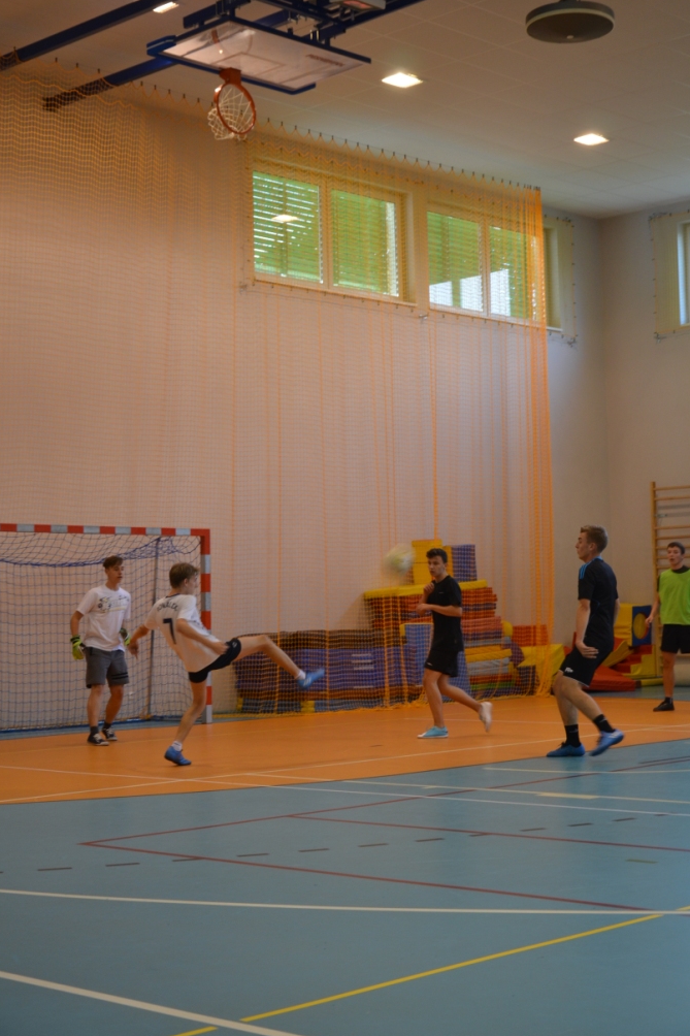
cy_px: 517
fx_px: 1668
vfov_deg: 34.5
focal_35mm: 58
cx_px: 349
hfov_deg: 23.4
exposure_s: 1/60
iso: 500
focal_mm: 38
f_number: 4.5
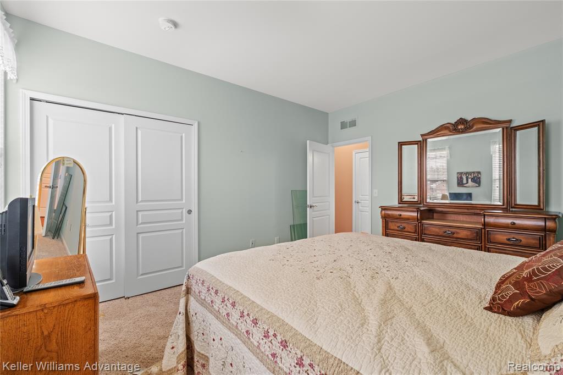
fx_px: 234
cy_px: 188
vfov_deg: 77.3
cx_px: 282
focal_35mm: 15
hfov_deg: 100.4
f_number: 7.1
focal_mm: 10
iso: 640
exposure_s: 1
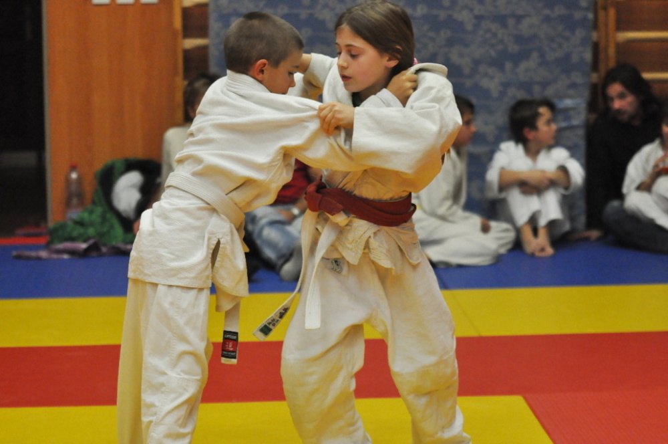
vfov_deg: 13.0
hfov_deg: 19.5
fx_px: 1946
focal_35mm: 105
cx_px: 334
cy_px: 222
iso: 2500
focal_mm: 70
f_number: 2.8
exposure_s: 1/500
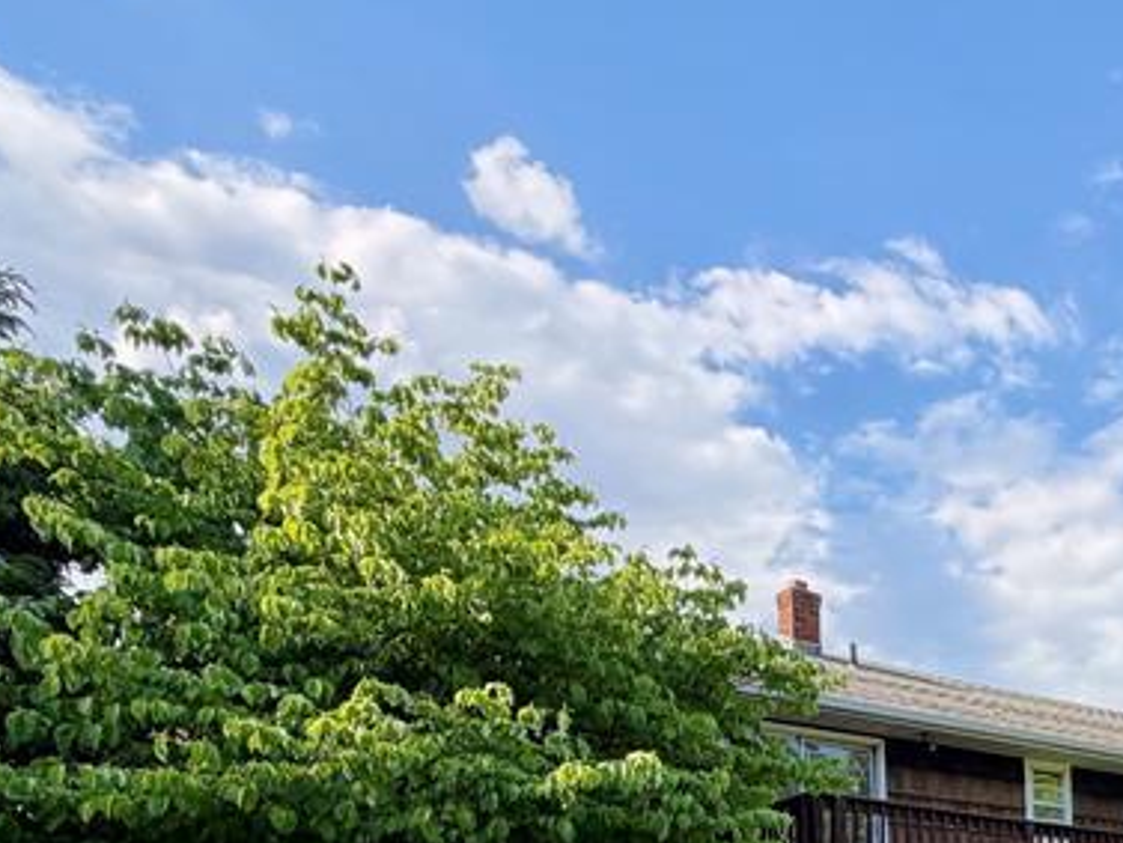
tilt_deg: -0.4
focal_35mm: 38
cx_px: 1248
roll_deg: +2.3
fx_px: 1233
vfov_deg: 31.4
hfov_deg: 39.6
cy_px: 1019
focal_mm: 2.22
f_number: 2.2
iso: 40
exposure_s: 1/502
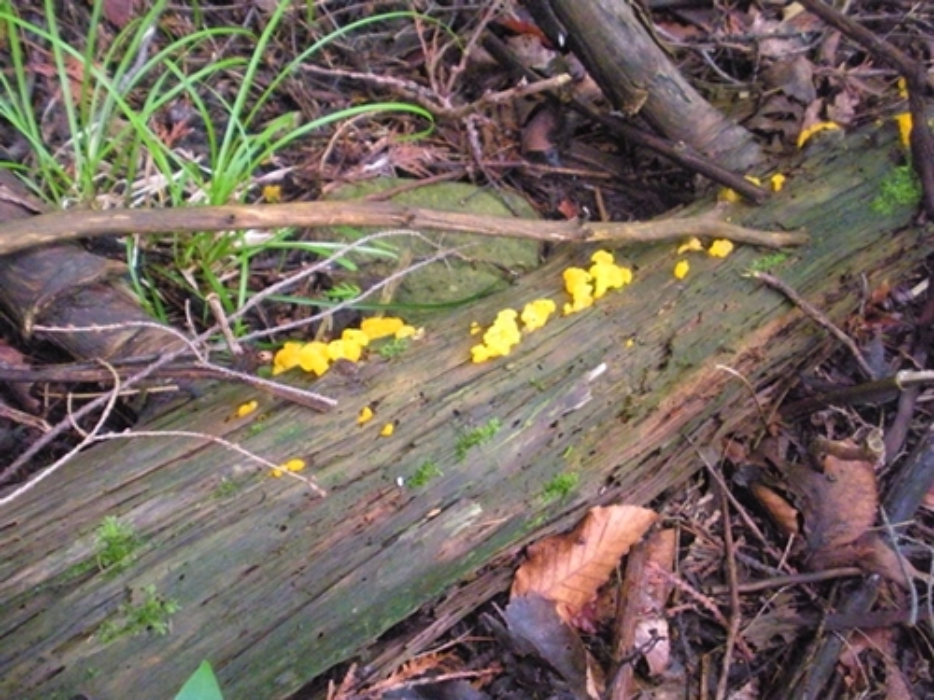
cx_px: 467
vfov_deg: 39.7
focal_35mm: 36
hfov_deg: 51.4
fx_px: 971
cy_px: 350
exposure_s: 1/81
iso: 1600
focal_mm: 6.3
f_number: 3.5
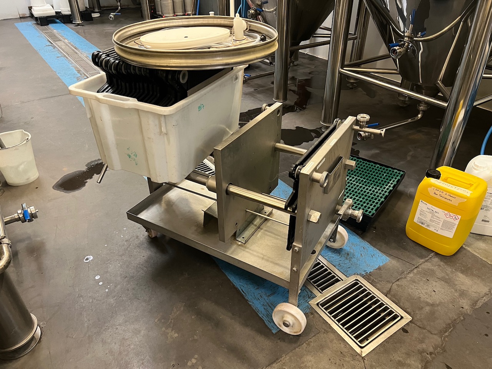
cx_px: 246
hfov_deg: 67.3
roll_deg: +0.5
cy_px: 184
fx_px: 370
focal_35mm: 26
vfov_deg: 53.1
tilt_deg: -34.2
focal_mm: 5.7
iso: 400
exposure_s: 1/33
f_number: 1.5
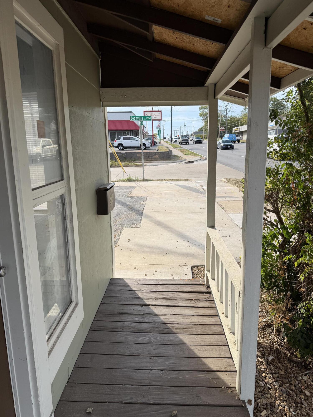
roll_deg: -0.6
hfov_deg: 56.8
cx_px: 156
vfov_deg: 71.6
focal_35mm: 24
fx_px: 289
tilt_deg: -11.9
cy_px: 208
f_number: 1.78
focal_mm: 6.76
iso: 80
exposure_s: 1/2611
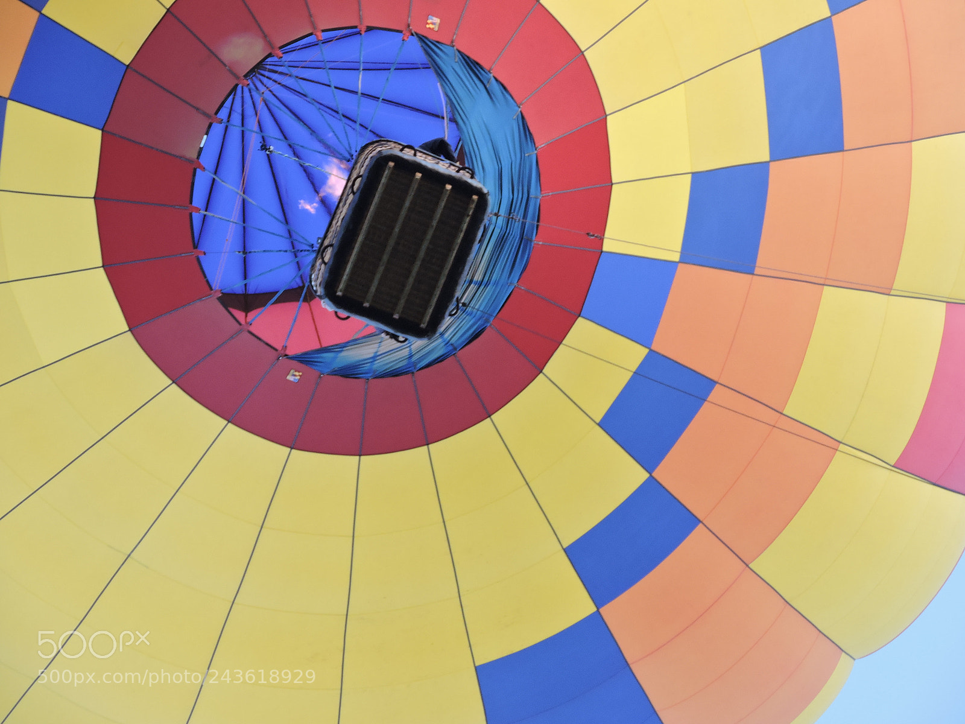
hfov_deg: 7.2
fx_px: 7666
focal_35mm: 275
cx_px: 482
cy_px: 362
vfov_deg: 5.4
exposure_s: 1/200
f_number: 4.7
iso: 360
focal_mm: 49.1
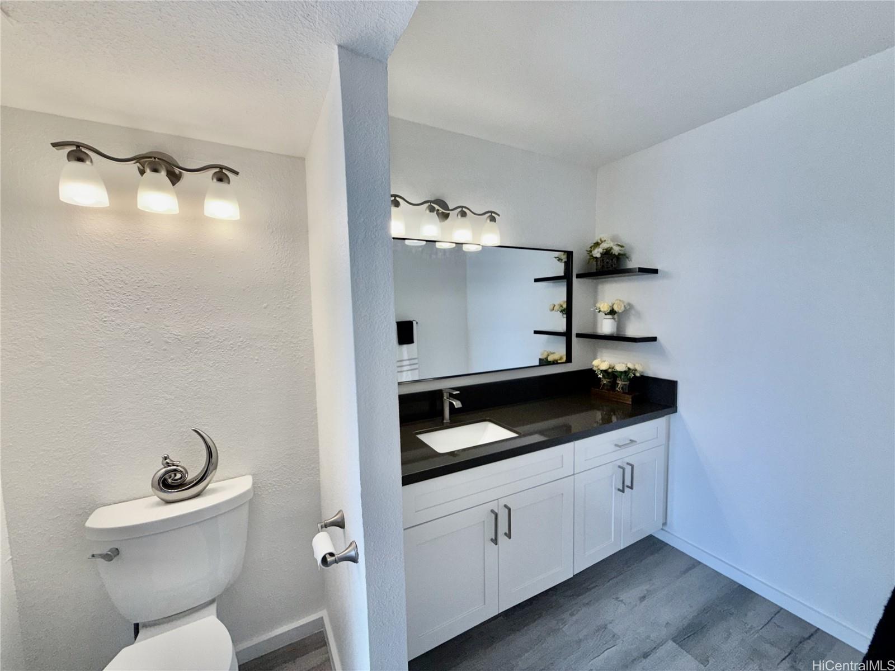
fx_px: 362
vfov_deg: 85.7
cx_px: 448
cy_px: 336
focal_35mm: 14
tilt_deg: -4.2
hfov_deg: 102.1
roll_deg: +1.0
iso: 64
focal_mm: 2.22
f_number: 2.2
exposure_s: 1/212
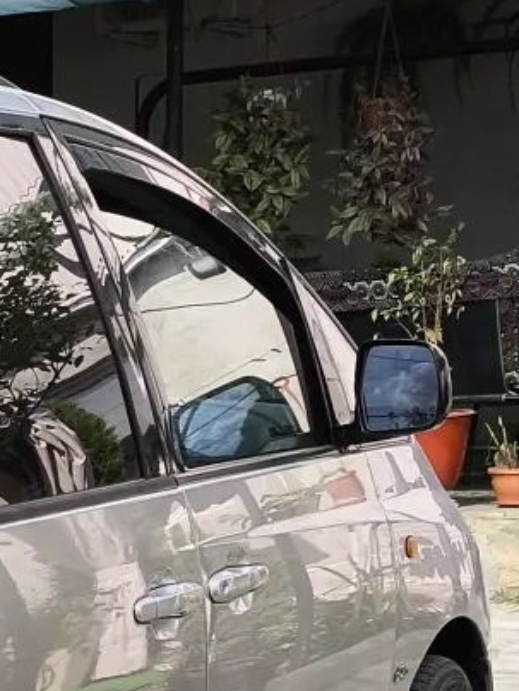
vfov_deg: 14.3
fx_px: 2599
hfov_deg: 10.3
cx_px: -585
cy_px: 1001
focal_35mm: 130
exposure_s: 1/527
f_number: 1.7
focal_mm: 4.71
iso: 50
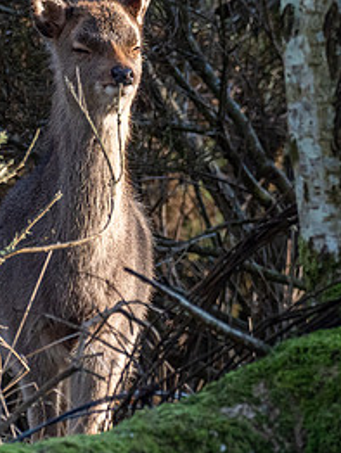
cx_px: 93
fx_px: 23355
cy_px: 67
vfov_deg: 1.1
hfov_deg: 0.8
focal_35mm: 1781
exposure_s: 1/500
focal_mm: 300
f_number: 4.5
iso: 800
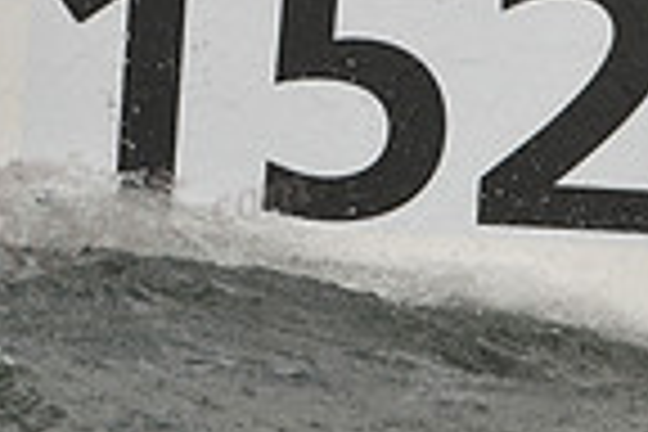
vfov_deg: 0.9
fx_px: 27574
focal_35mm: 1532
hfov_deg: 1.3
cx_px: 544
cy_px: -43
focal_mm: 380
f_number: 5.6
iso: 400
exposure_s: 1/1000
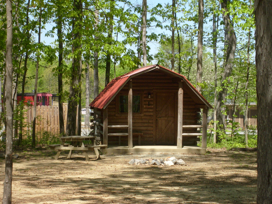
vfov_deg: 14.0
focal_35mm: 106
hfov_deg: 18.5
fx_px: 833
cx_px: 136
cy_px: 102
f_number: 4.9
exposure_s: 1/350
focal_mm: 17.4
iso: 80
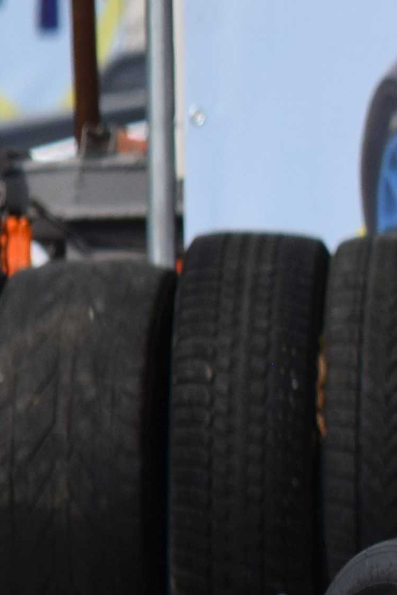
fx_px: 19776
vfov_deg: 1.7
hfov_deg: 1.1
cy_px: 156
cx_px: 1418
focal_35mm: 1196
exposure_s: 1/1600
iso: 400
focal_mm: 150
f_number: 7.1
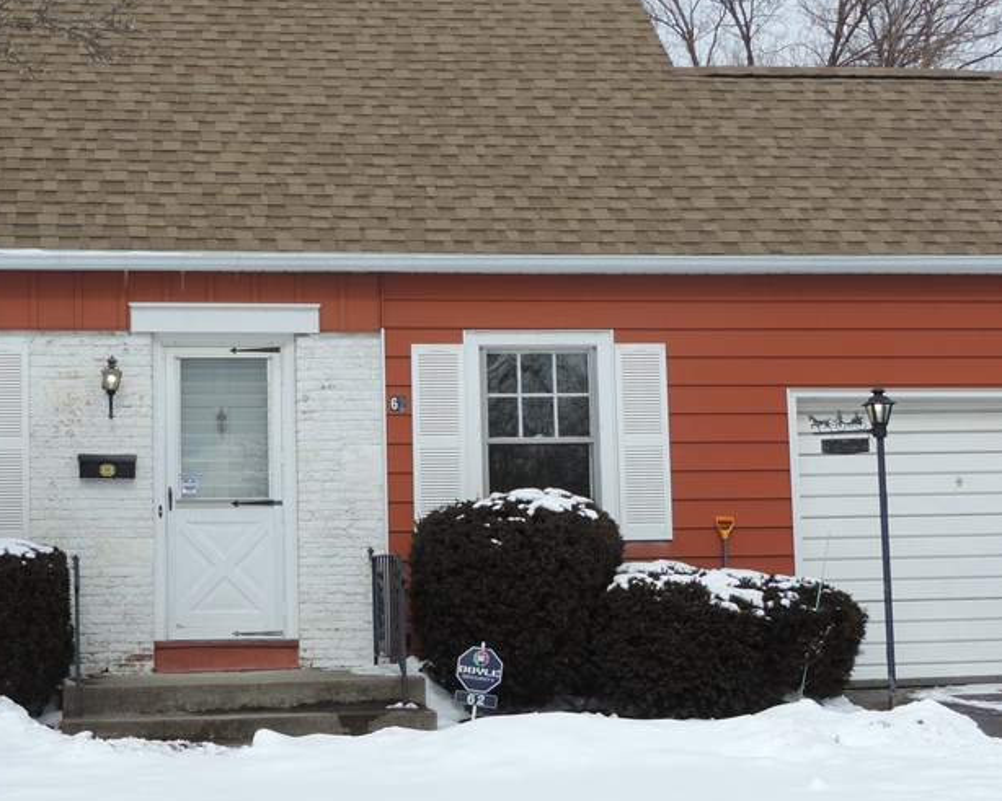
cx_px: 294
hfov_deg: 26.9
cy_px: 354
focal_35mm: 70
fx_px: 2076
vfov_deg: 21.8
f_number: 3.4
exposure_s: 1/1000
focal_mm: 7.6
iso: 80
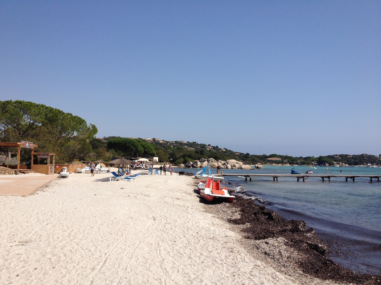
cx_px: 190
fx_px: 385
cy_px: 142
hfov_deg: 52.6
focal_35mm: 35
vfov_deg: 40.7
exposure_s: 1/2907
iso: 64
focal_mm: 4.28
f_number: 2.4
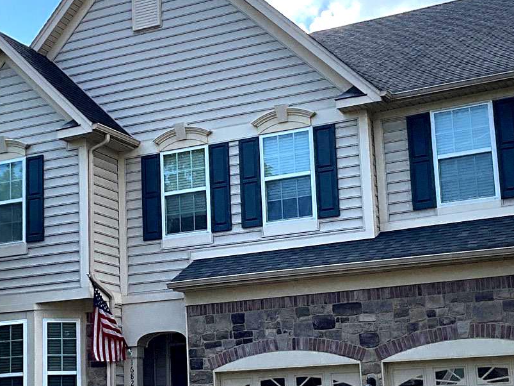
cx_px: 175
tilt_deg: +11.0
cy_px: 231
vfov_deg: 19.9
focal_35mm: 74
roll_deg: +1.3
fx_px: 1099
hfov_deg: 26.2
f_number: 1.8
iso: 25
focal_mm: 3
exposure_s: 1/2058
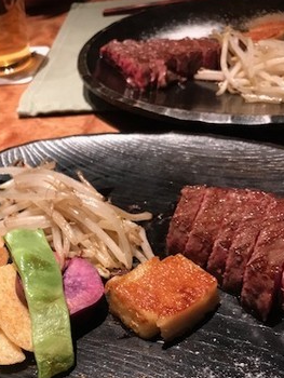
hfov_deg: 30.2
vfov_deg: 38.3
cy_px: 298
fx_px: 524
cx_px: 106
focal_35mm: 48
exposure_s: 1/17
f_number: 1.8
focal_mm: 3.99
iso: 64
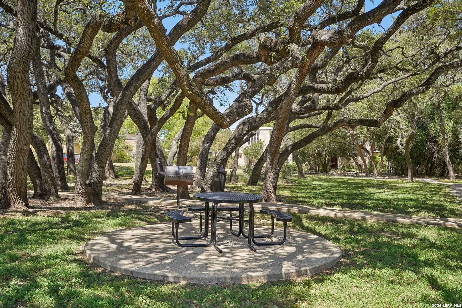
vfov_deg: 40.0
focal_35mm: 33
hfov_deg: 57.2
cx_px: 231
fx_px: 423
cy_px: 154
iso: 100
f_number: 8
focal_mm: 33
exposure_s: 1/60
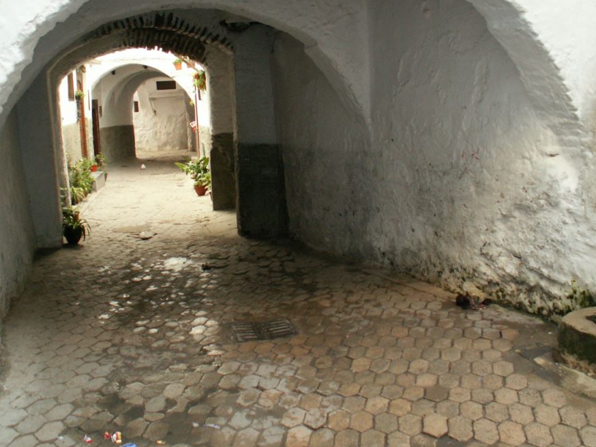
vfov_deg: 35.1
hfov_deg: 45.7
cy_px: 193
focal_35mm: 41
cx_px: 269
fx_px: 706
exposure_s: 1/40
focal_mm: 5.86
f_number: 2.8
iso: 160
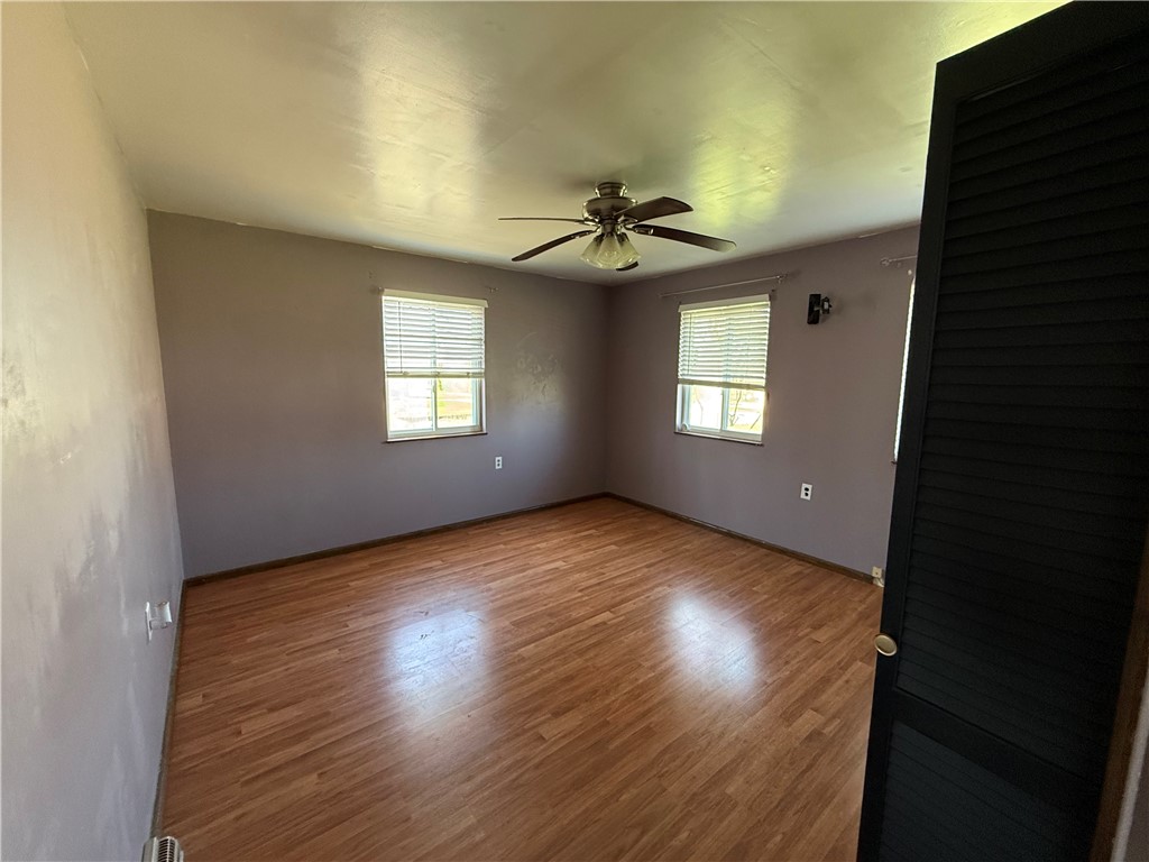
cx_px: 574
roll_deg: -0.7
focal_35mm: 14
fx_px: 465
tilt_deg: -6.6
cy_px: 431
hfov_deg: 102.1
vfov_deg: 85.7
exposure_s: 1/72
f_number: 2.2
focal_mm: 2.22
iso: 320
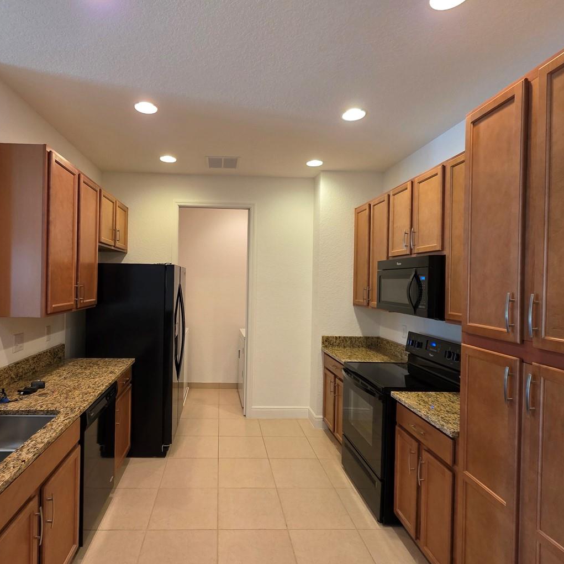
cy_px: 287
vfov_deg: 80.7
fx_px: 332
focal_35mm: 18
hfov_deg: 79.9
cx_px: 230
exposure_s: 1/60
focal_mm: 2.2
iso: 250
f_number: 1.9
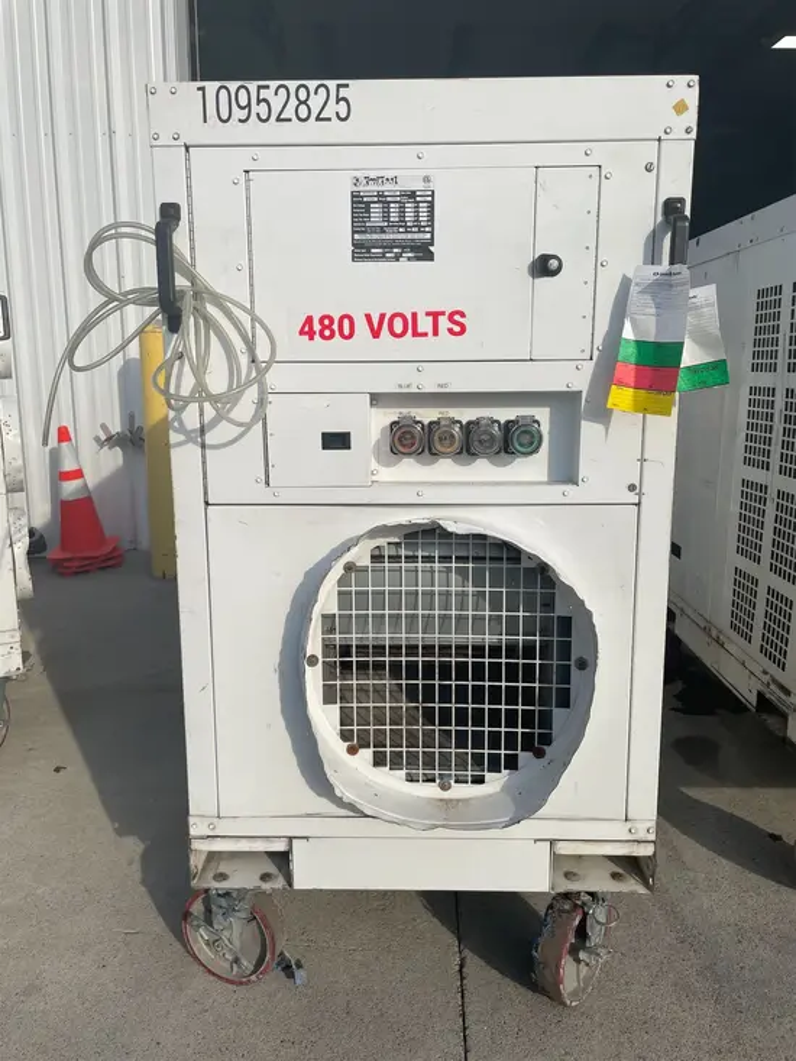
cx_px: 398
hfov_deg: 53.1
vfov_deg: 67.3
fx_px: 797
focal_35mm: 26
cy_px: 530
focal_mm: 4.2
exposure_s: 1/7299
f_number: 1.6
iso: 32
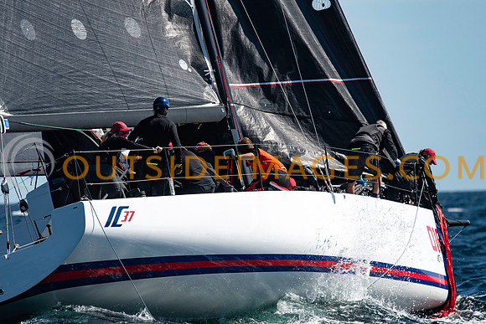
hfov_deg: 4.4
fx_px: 6264
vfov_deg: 3.0
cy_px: 162
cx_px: 243
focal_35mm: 464
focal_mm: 300
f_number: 5
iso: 320
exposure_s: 1/3200
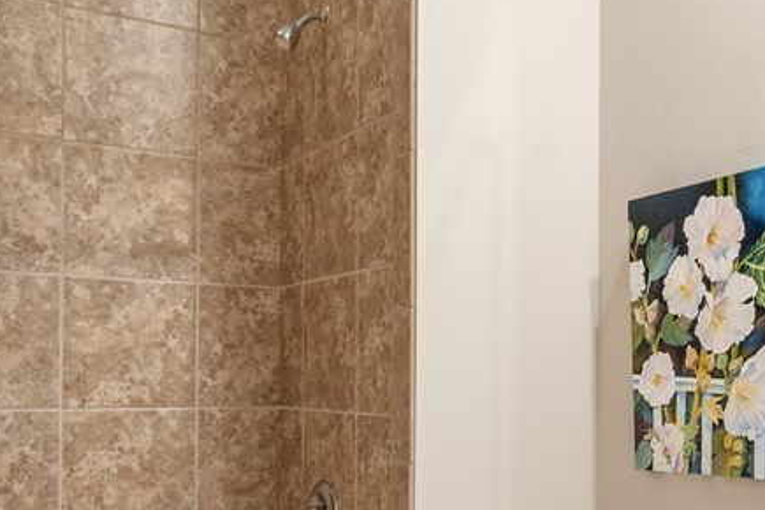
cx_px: 498
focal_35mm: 45
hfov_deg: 43.1
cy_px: 455
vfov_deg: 28.7
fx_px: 956
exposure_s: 1.3
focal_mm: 12
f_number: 8
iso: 200
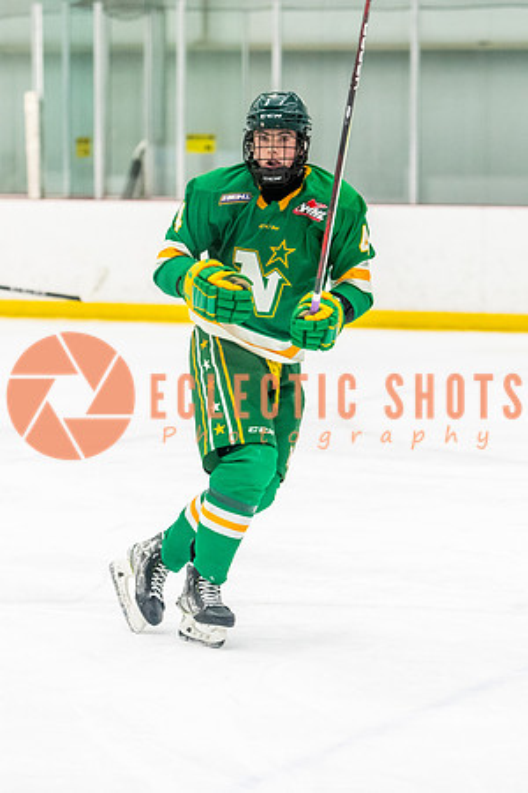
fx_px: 3409
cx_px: 293
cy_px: 396
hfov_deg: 8.9
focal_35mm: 155
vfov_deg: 13.3
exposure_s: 1/800
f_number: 2.8
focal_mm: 102
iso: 3200
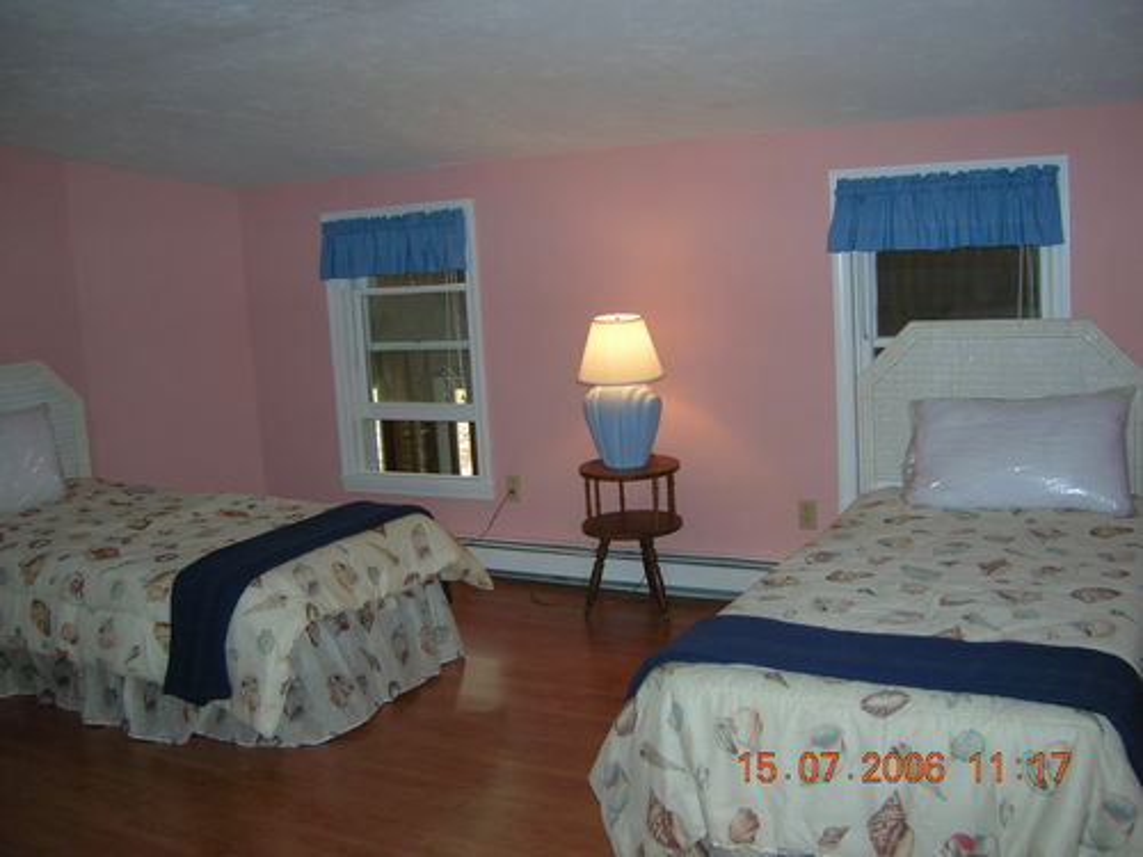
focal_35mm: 34
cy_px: 428
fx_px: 1123
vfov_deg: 41.8
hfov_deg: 54.0
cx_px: 572
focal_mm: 5.7
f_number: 2.9
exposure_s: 1/60.1
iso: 83
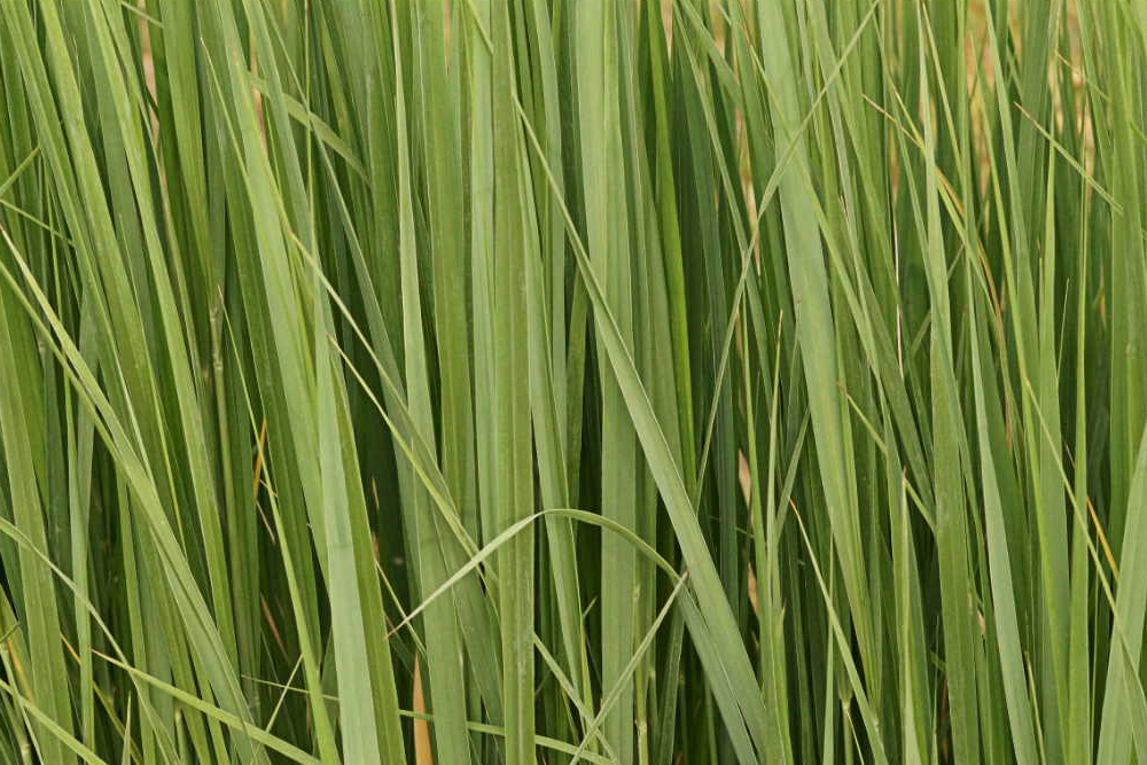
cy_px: 451
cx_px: 462
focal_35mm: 180
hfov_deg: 11.4
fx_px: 5735
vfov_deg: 7.6
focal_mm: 100
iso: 1600
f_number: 10
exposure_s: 1/160
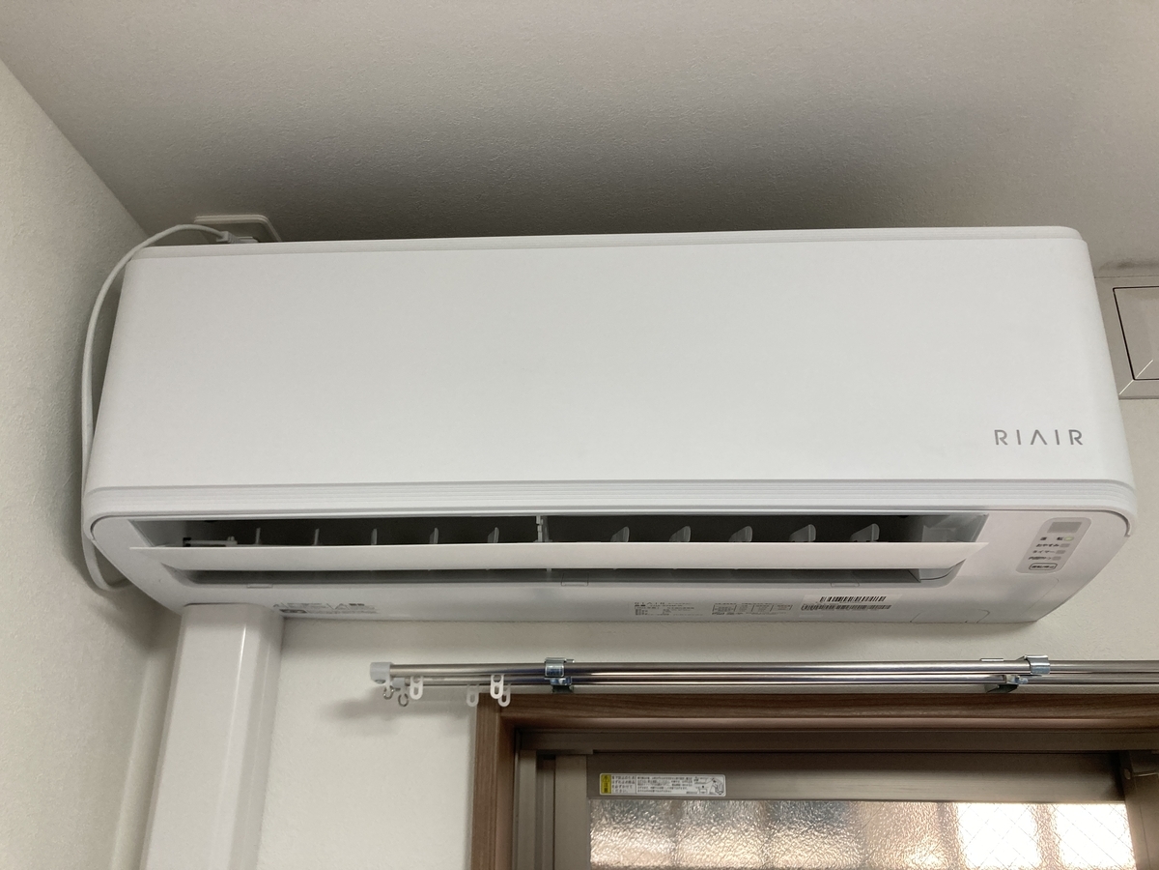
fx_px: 937
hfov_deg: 63.4
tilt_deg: +21.4
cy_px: 435
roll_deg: -0.6
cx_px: 580
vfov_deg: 49.7
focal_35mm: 28
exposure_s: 1/60
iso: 80
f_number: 1.8
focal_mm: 3.99
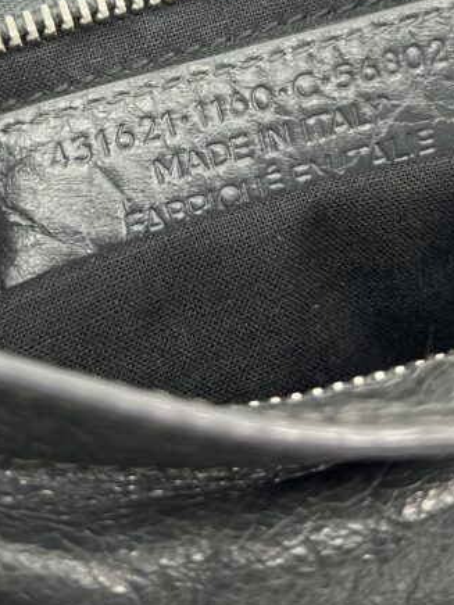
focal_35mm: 61
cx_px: 215
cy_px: 112
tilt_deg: -51.4
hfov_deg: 24.0
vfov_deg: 30.8
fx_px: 1067
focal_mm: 5.7
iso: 80
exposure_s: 1/100
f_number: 1.5
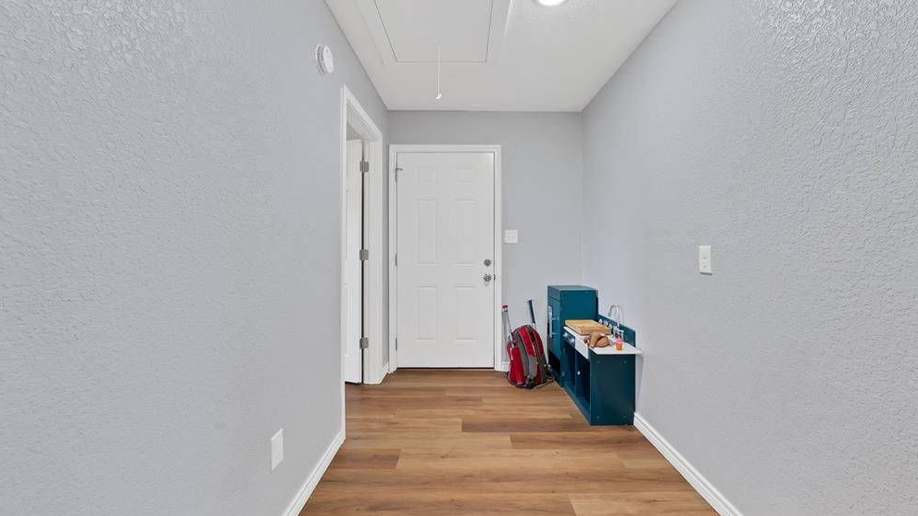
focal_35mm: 13
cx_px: 472
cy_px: 243
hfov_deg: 110.8
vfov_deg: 78.3
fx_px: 316
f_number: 9
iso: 640
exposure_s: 1/2.5
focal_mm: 12
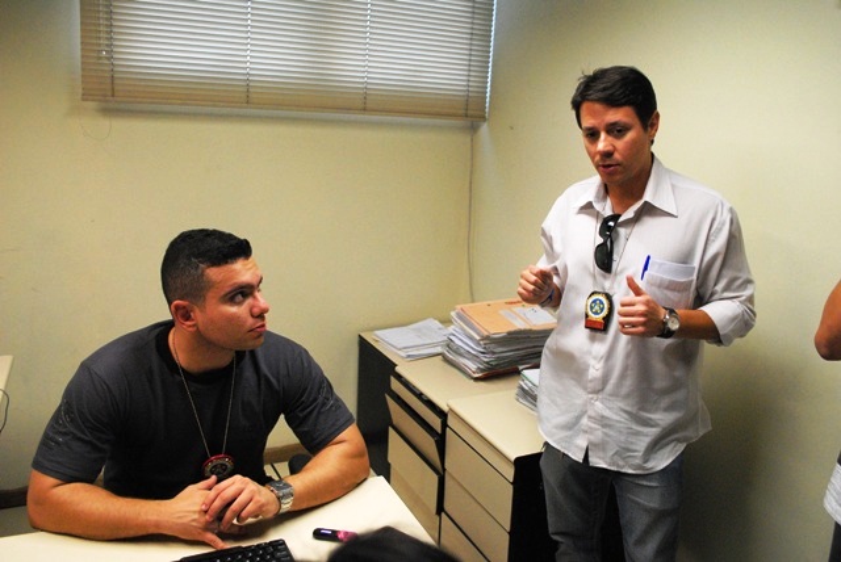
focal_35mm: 30
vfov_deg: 43.7
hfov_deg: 61.9
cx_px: 420
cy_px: 281
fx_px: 701
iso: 1600
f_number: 4.5
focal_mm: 20
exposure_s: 1/100
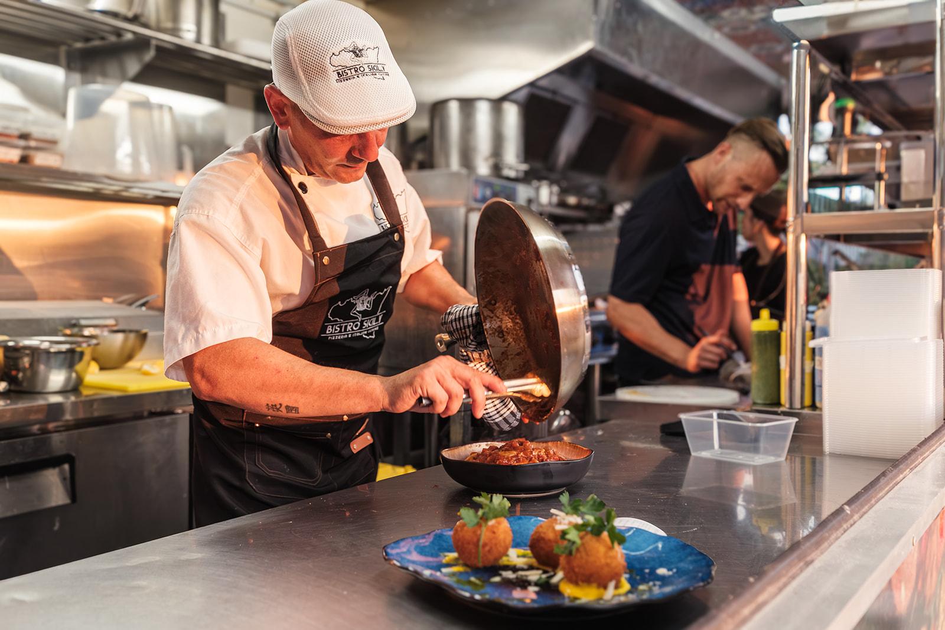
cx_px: 472
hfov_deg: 53.1
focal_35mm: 36
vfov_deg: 36.9
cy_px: 315
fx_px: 945
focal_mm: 24
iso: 1000
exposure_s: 1/125
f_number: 5
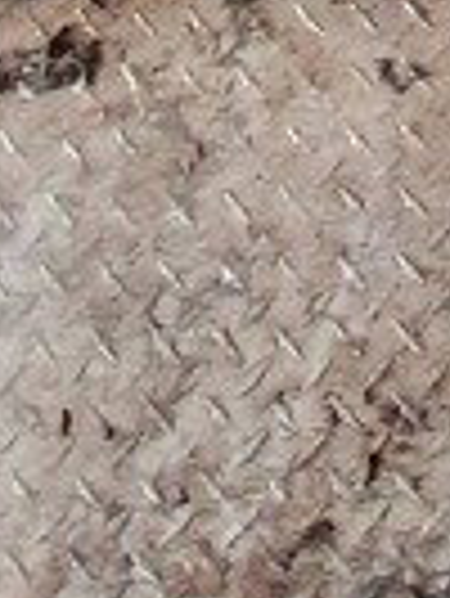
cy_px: -1104
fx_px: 1800
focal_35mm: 104
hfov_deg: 13.6
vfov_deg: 11.9
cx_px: 639
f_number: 2.2
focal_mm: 1.4
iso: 320
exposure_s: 1/40
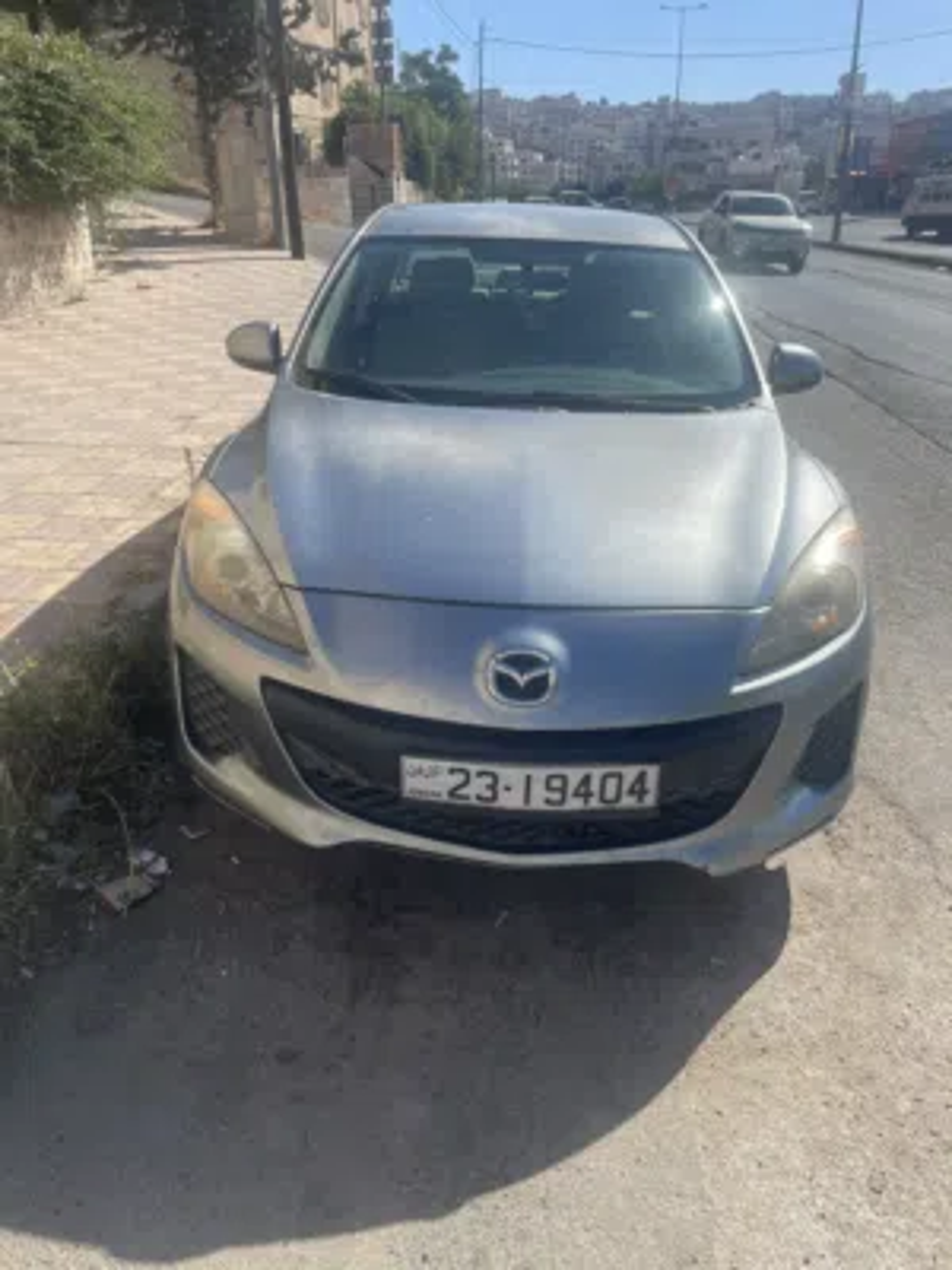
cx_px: 476
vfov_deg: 67.3
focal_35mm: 26
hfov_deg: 53.1
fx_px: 953
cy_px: 635
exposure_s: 1/3125
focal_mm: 4.2
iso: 32
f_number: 1.6
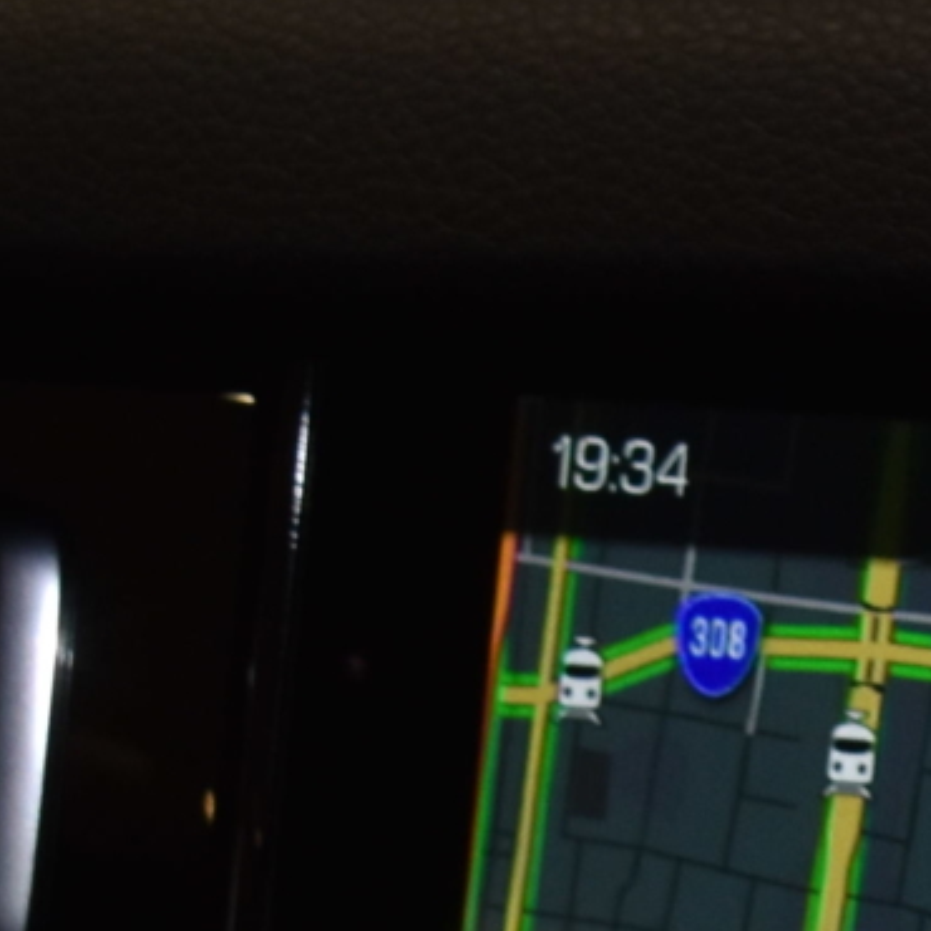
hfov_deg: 6.5
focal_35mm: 247
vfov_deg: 6.9
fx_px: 7516
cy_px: 1695
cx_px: 2768
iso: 560
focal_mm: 28
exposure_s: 1/60
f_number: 8
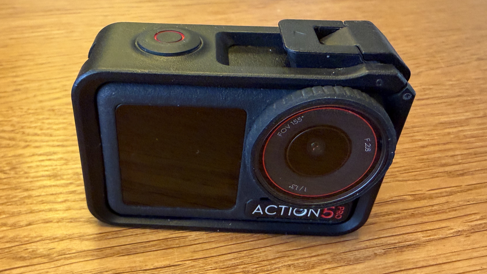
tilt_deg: -39.4
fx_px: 439
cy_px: 169
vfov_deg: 34.5
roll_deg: +0.7
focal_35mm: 34
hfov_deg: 57.9
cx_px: 220
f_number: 2.2
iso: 400
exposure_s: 1/50
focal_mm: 2.22
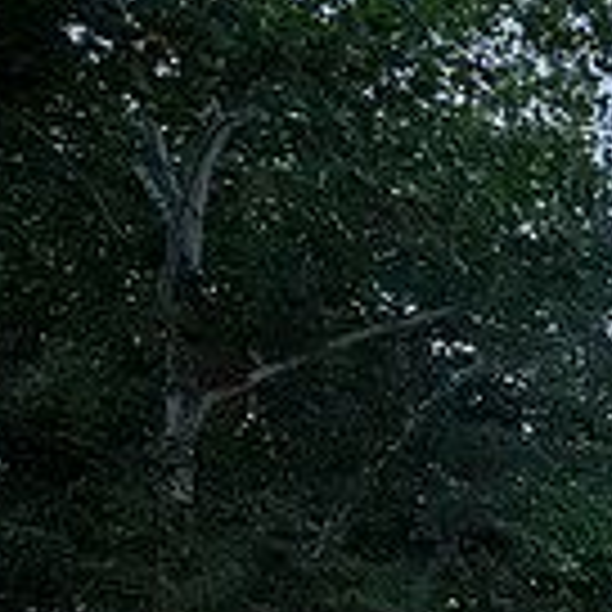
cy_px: 848
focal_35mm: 52
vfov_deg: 26.4
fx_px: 1040
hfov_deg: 18.5
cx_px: 1262
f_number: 2.8
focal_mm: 14
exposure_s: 1/8
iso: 5000
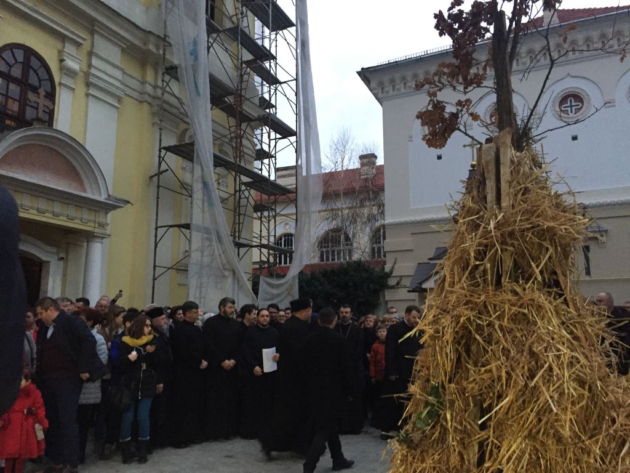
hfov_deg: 61.7
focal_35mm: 29
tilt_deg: +10.3
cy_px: 236
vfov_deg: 48.2
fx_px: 528
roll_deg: +0.8
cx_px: 315
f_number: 2.2
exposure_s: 1/25
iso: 250
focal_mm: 4.15
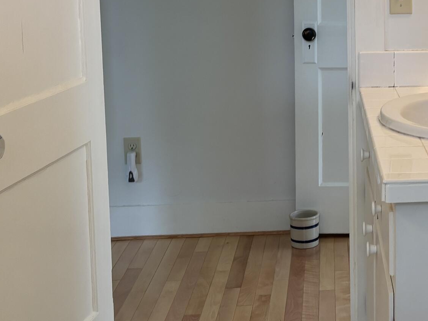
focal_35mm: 69
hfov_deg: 26.8
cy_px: 28
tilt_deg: -6.6
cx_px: 414
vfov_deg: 20.8
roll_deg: +0.7
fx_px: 853
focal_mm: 5.96
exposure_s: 1/60
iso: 80
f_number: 1.6
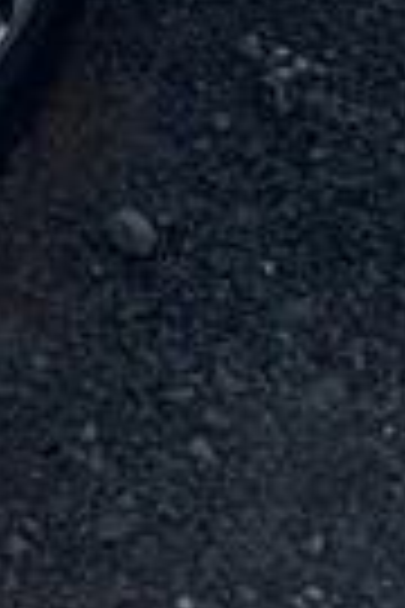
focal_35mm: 179
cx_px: -454
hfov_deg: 7.3
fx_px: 3020
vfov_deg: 9.2
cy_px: -1216
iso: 50
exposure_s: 1/4065
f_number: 1.6
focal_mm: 5.96
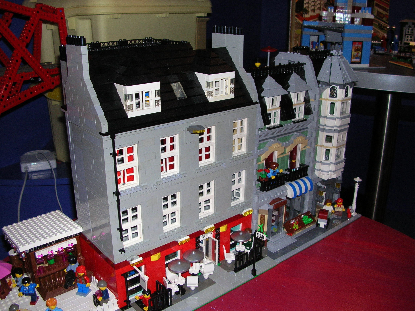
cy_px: 156
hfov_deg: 52.7
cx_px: 208
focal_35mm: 35
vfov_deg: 40.6
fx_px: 419
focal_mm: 5.8
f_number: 2.8
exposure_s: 1/60.1
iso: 50
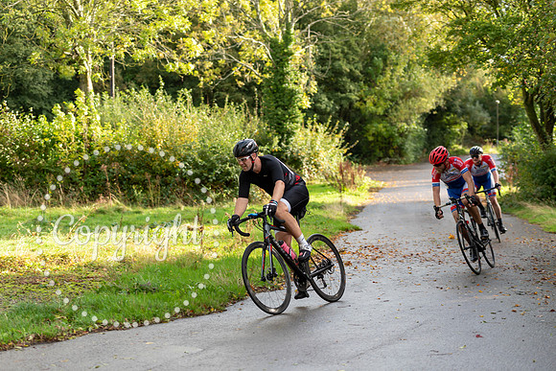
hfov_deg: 28.8
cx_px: 278
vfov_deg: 19.5
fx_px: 1081
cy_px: 186
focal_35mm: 70
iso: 200
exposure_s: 1/640
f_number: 3.2
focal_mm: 70
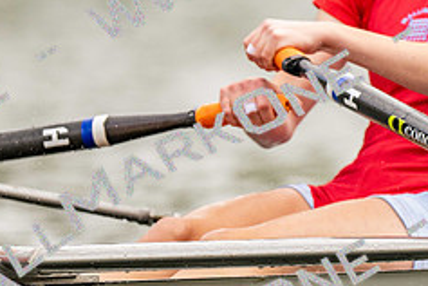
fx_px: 17487
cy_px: 44
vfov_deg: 0.9
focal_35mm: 1471
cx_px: 311
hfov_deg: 1.4
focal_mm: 600
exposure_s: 1/2500
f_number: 4
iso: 560
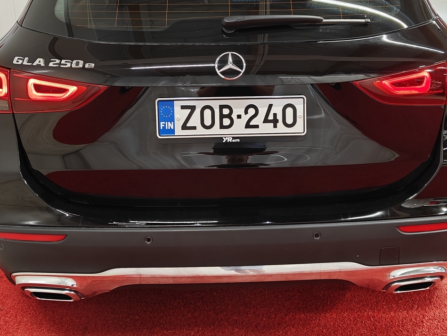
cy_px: 113
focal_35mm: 44
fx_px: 568
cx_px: 241
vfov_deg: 32.6
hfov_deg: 42.9
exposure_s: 1/60
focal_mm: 5.59
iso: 100
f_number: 1.8
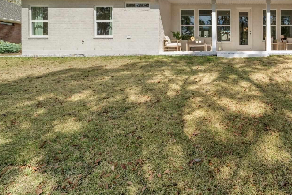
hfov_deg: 70.0
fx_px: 187
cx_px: 225
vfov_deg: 53.0
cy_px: 52
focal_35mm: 23
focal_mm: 14
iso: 100
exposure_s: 1/60
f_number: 10
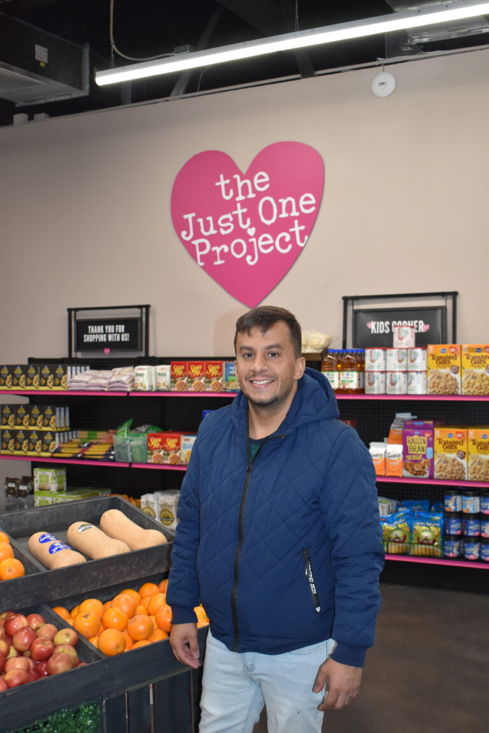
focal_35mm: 42
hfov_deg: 31.9
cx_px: 244
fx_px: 856
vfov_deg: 46.4
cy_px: 366
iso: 800
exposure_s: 1/125
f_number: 4.2
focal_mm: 28
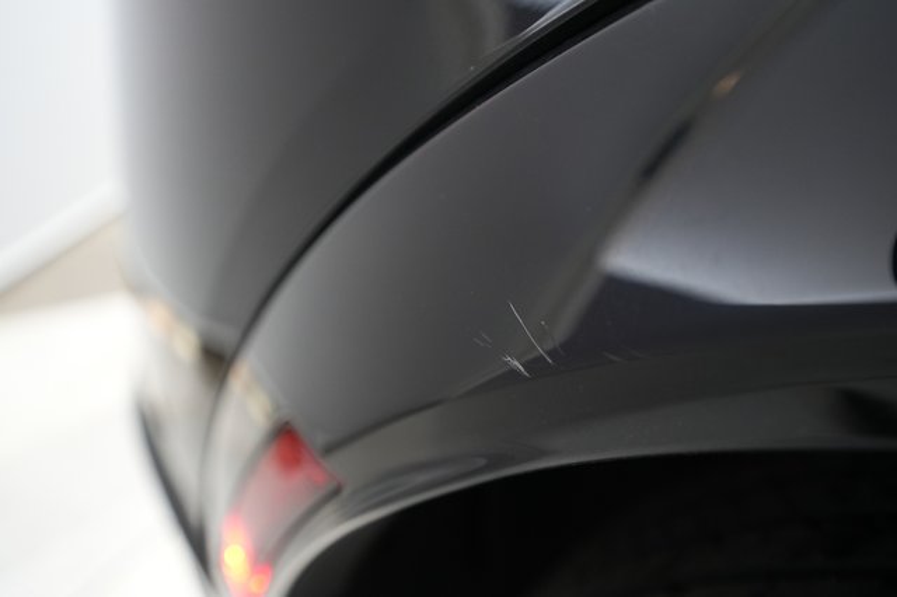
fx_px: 697
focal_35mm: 28
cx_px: 448
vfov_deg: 46.4
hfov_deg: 65.5
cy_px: 298
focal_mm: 28
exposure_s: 1/80
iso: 2500
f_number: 4
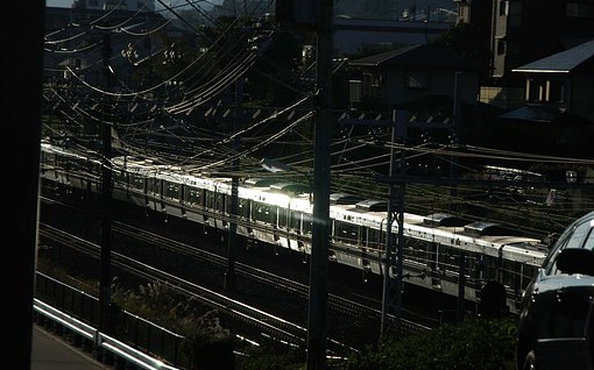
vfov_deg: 6.3
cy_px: 185
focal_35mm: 208
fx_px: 3357
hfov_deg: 10.1
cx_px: 297
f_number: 11
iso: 200
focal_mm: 135
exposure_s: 1/750
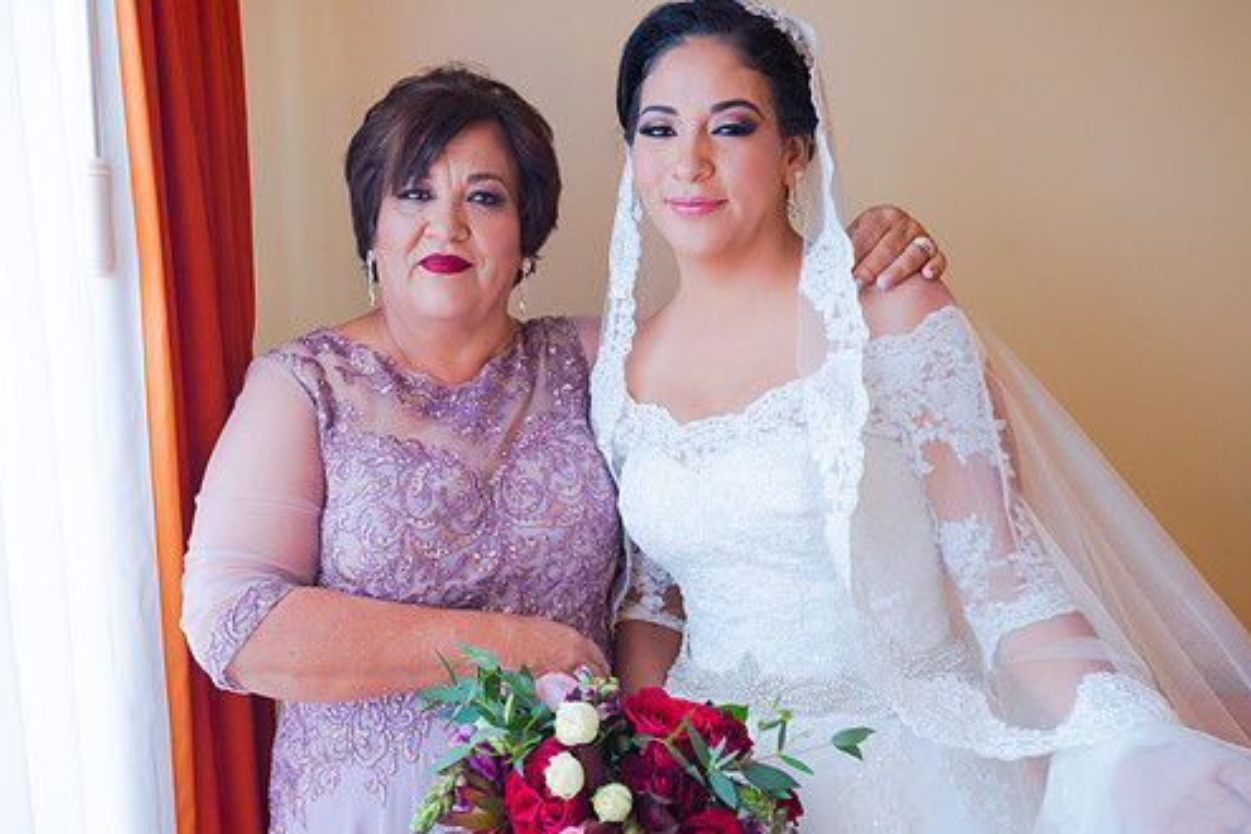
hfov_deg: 47.4
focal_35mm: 41
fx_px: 1425
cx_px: 576
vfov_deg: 32.6
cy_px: 423
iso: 1600
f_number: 3.5
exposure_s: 1/160
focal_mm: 35
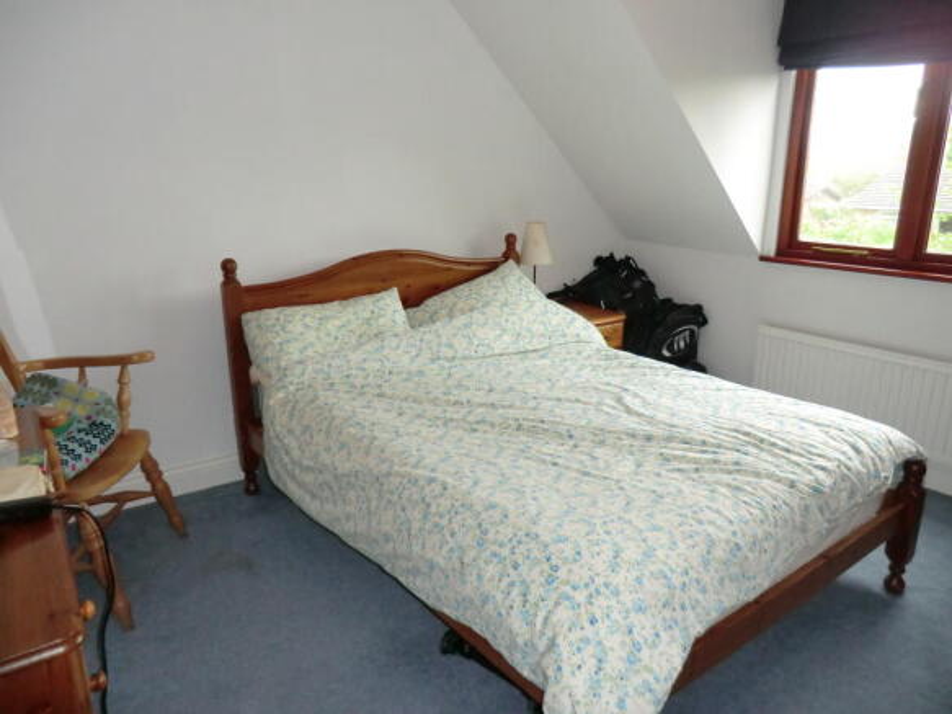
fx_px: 660
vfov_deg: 56.8
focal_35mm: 24
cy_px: 357
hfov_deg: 71.6
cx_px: 476
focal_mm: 4.3
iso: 400
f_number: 3.2
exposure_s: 1/60
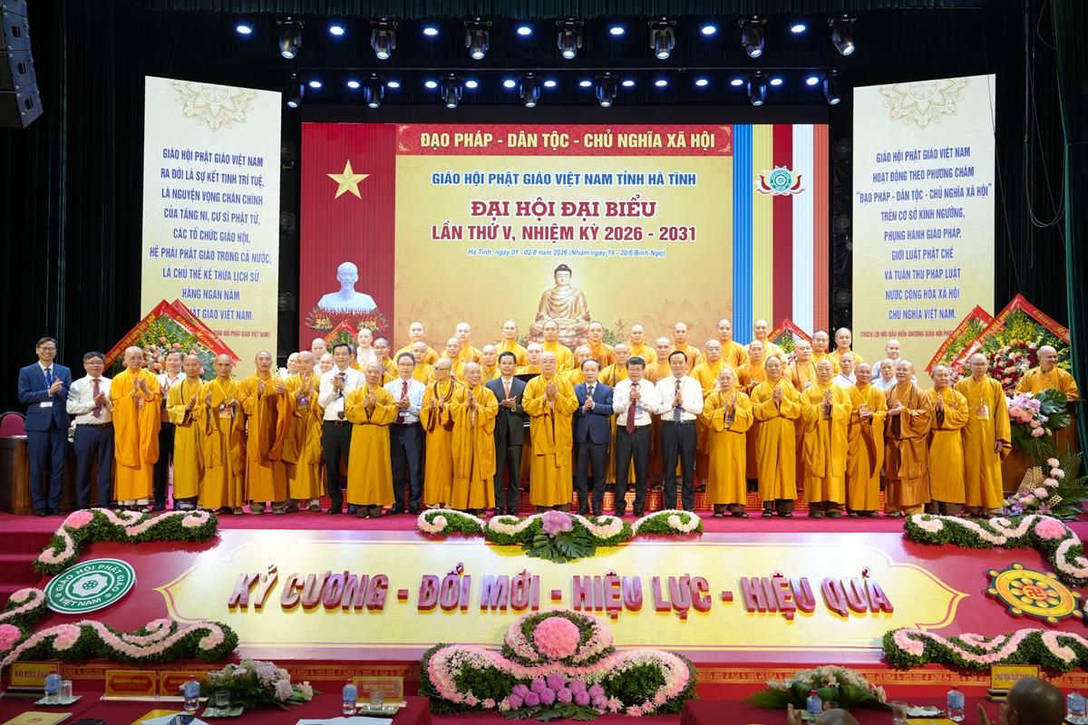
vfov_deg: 40.0
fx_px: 997
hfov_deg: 57.2
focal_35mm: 33
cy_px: 362
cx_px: 544
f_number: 4
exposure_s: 1/100
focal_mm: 33
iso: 500
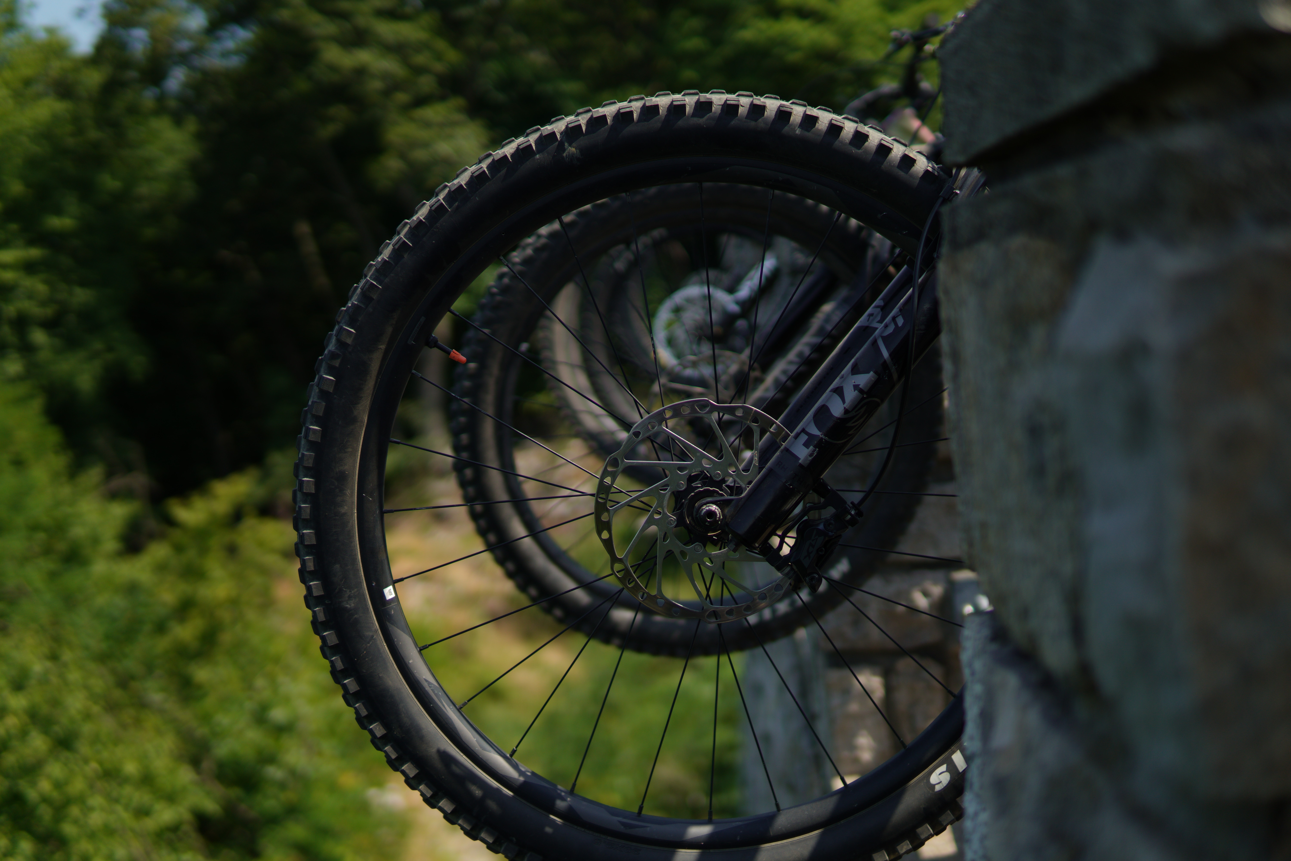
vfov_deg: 29.9
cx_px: 646
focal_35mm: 45
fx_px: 1614
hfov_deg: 43.6
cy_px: 430
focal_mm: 30
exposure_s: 1/3200
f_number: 1.4
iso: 50
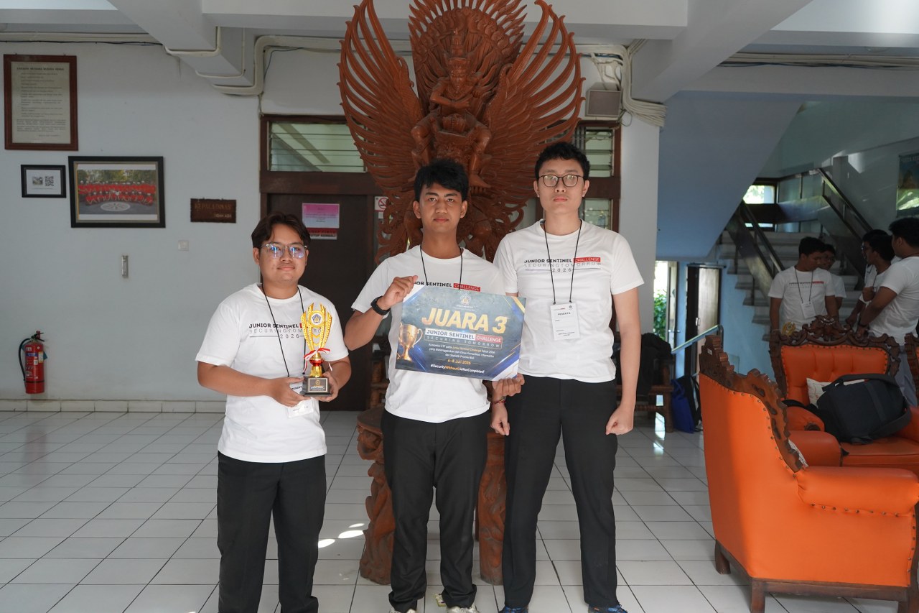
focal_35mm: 32
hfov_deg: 58.7
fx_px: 817
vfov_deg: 41.1
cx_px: 460
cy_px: 306
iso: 1600
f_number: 4
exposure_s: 1/160
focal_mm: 32
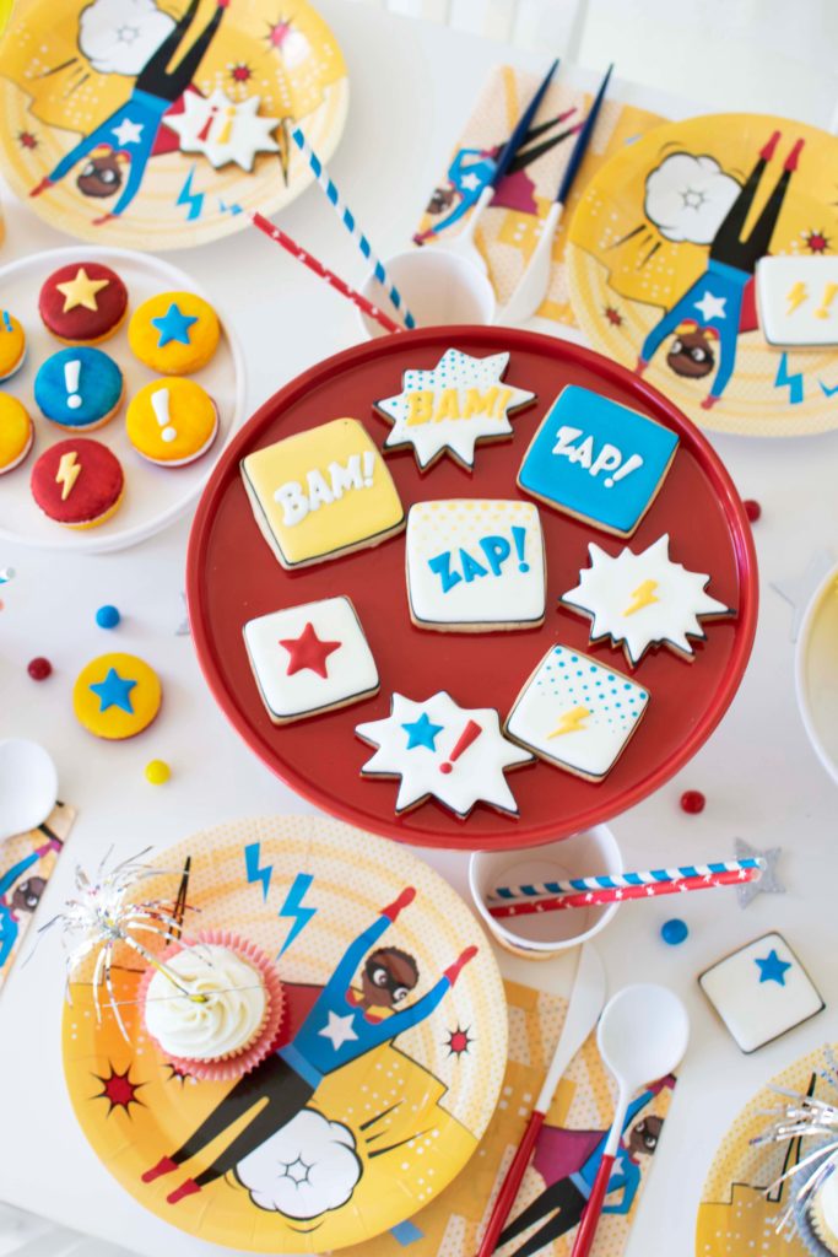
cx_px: 419
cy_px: 628
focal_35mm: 52
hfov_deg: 25.8
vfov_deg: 37.8
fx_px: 1832
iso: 200
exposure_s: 1/30
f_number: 4
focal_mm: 35
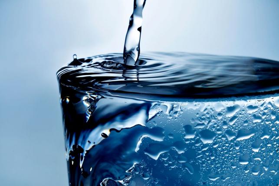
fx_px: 581
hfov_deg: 27.0
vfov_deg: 18.2
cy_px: 93
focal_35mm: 75
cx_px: 140
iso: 200
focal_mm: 50
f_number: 16
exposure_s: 1/200
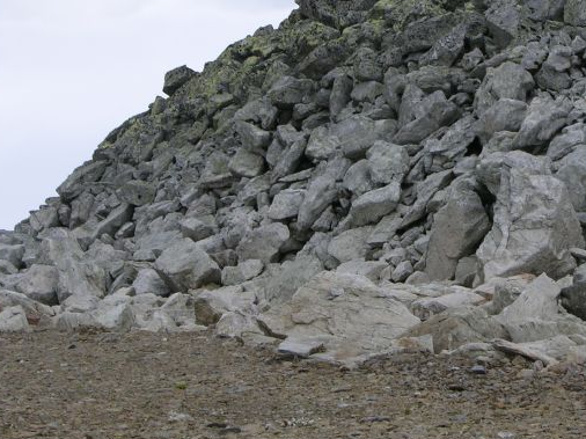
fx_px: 2673
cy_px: 148
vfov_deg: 9.4
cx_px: 356
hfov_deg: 12.5
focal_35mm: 158
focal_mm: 19.9
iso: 50
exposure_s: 1/270
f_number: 7.6
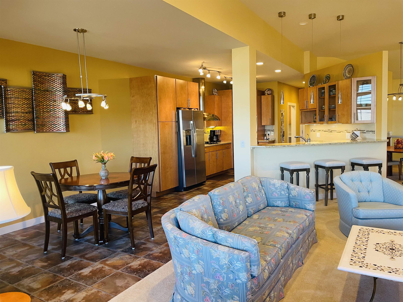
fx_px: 303
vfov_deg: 53.1
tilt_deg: -4.4
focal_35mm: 26
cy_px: 151
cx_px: 202
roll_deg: +1.8
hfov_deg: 67.3
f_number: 1.6
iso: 100
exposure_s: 1/60
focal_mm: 4.2
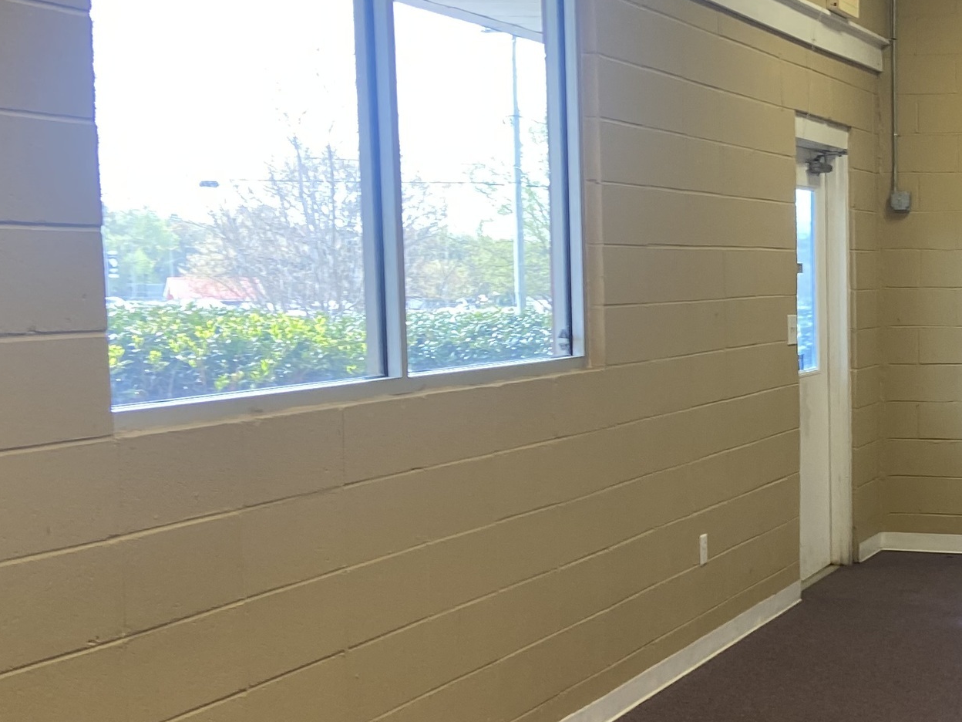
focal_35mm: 64
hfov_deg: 28.4
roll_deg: +1.1
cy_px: 437
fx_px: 1779
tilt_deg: -2.0
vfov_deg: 22.9
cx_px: 966
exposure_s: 1/60
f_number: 1.8
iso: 64
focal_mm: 4.25
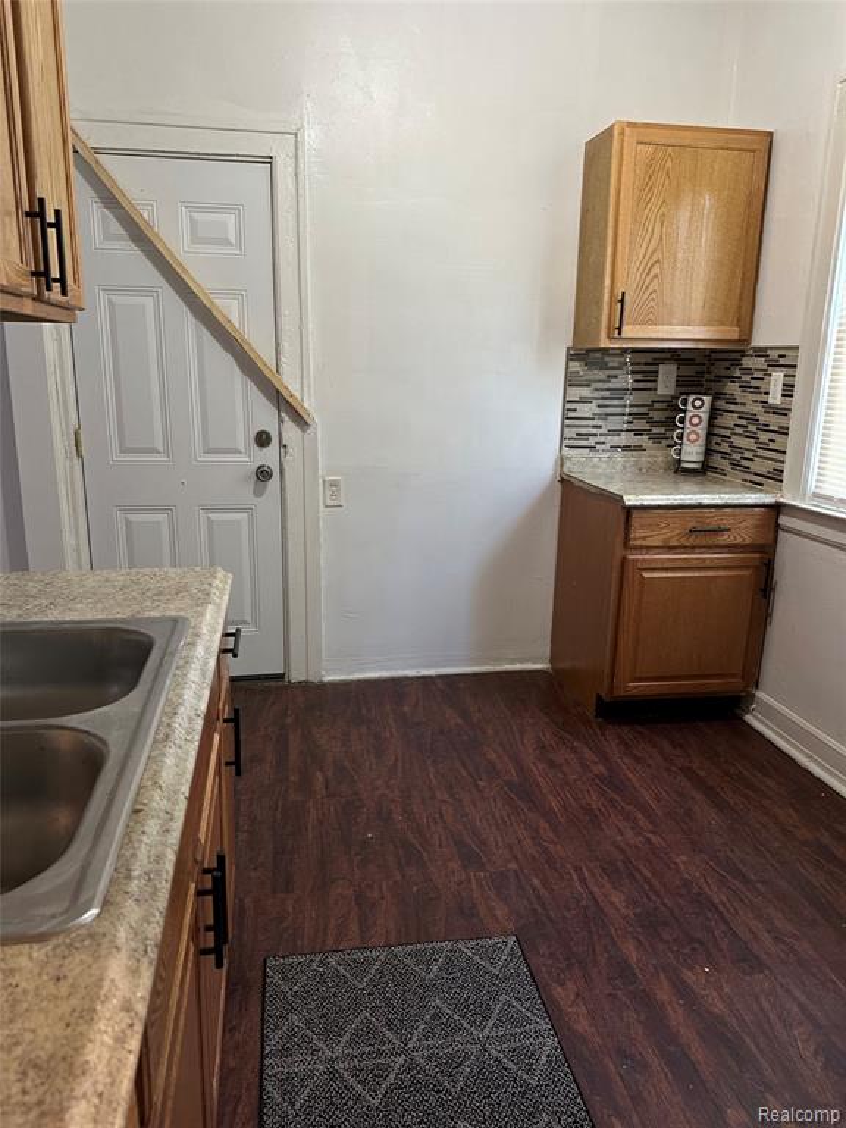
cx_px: 423
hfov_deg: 56.8
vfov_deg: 71.6
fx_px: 782
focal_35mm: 24
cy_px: 564
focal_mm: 6.86
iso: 200
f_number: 1.78
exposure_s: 1/60
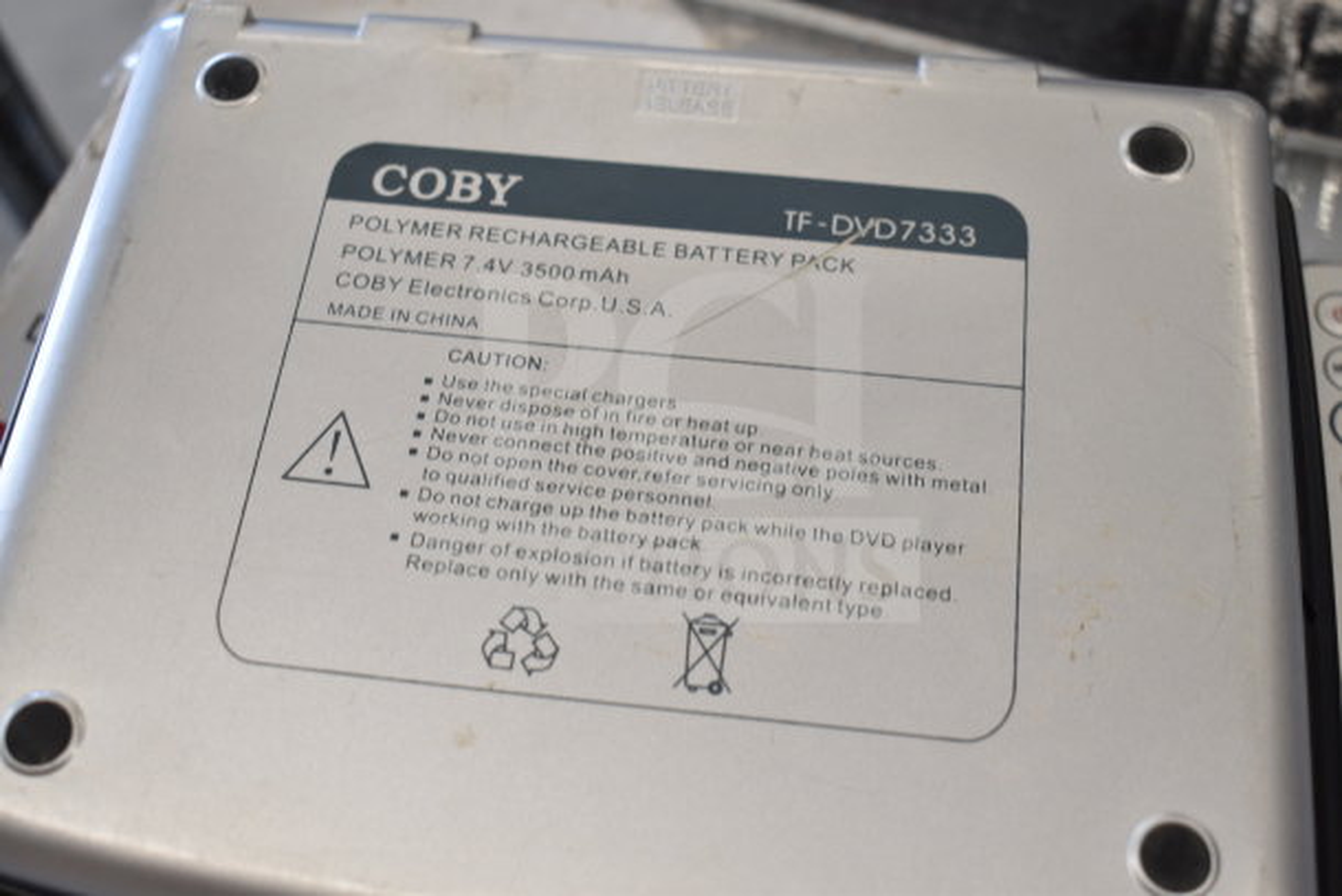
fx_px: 1622
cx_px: 671
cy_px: 448
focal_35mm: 44
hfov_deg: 45.0
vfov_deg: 30.9
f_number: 4.2
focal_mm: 29
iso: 280
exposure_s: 1/50
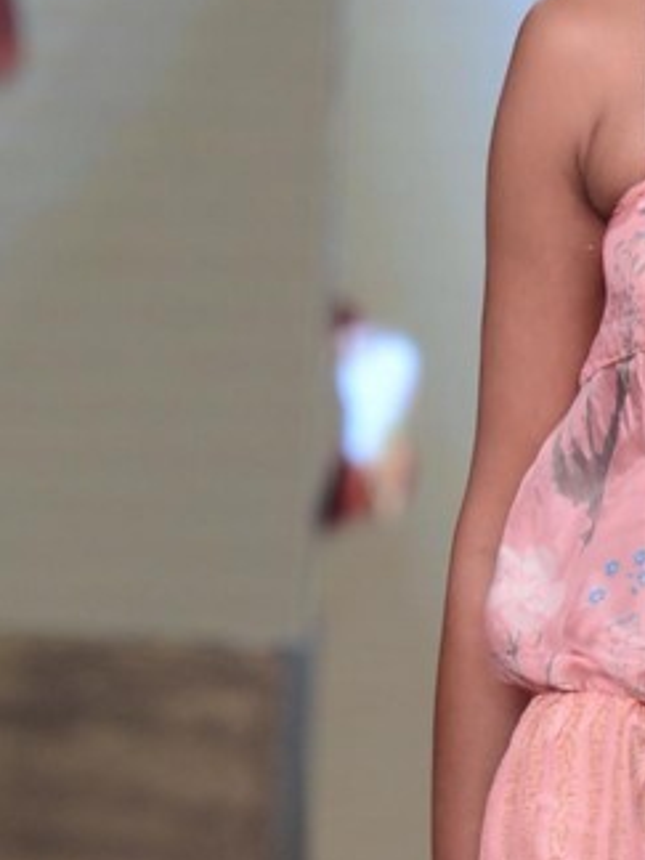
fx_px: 15329
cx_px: 774
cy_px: 961
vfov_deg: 3.2
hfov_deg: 2.4
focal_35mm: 617
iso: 800
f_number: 4
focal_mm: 130
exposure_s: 1/250
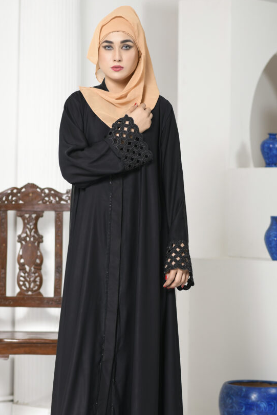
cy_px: 246
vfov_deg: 18.6
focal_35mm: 110
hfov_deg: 12.5
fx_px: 1269
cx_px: 116
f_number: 3.2
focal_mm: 85
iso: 160
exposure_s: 1/160
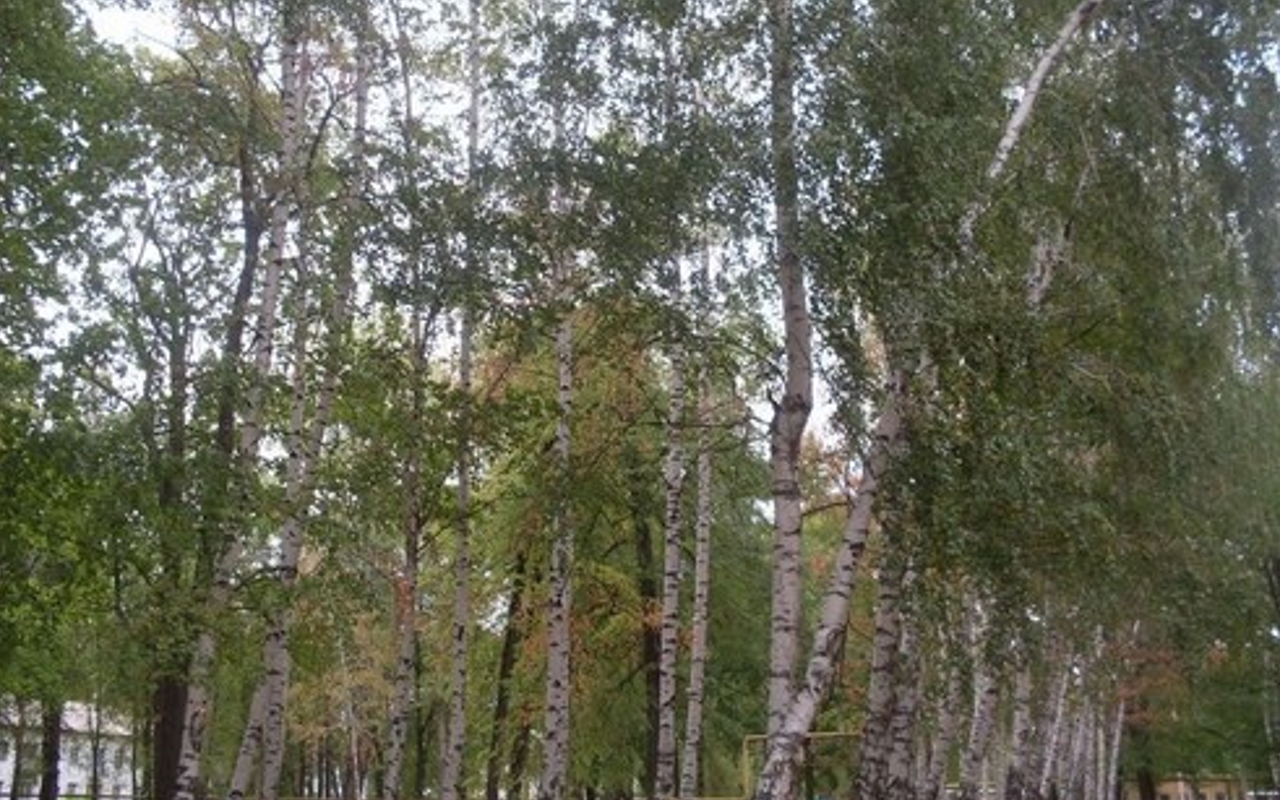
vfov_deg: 31.2
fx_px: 1430
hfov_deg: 48.2
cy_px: 358
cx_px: 644
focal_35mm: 41
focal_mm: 6.3
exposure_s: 1/180
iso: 80
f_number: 2.8
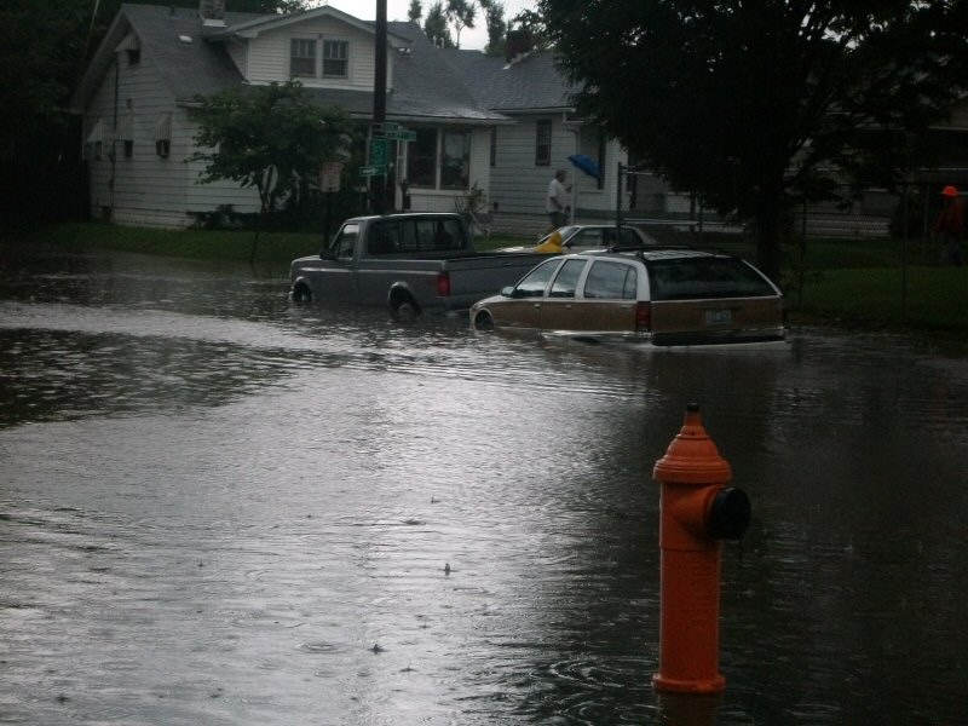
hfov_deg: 20.4
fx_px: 2685
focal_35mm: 96
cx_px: 484
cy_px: 363
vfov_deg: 15.4
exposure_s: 1/41.1
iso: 200
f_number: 5.2
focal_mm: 17.1
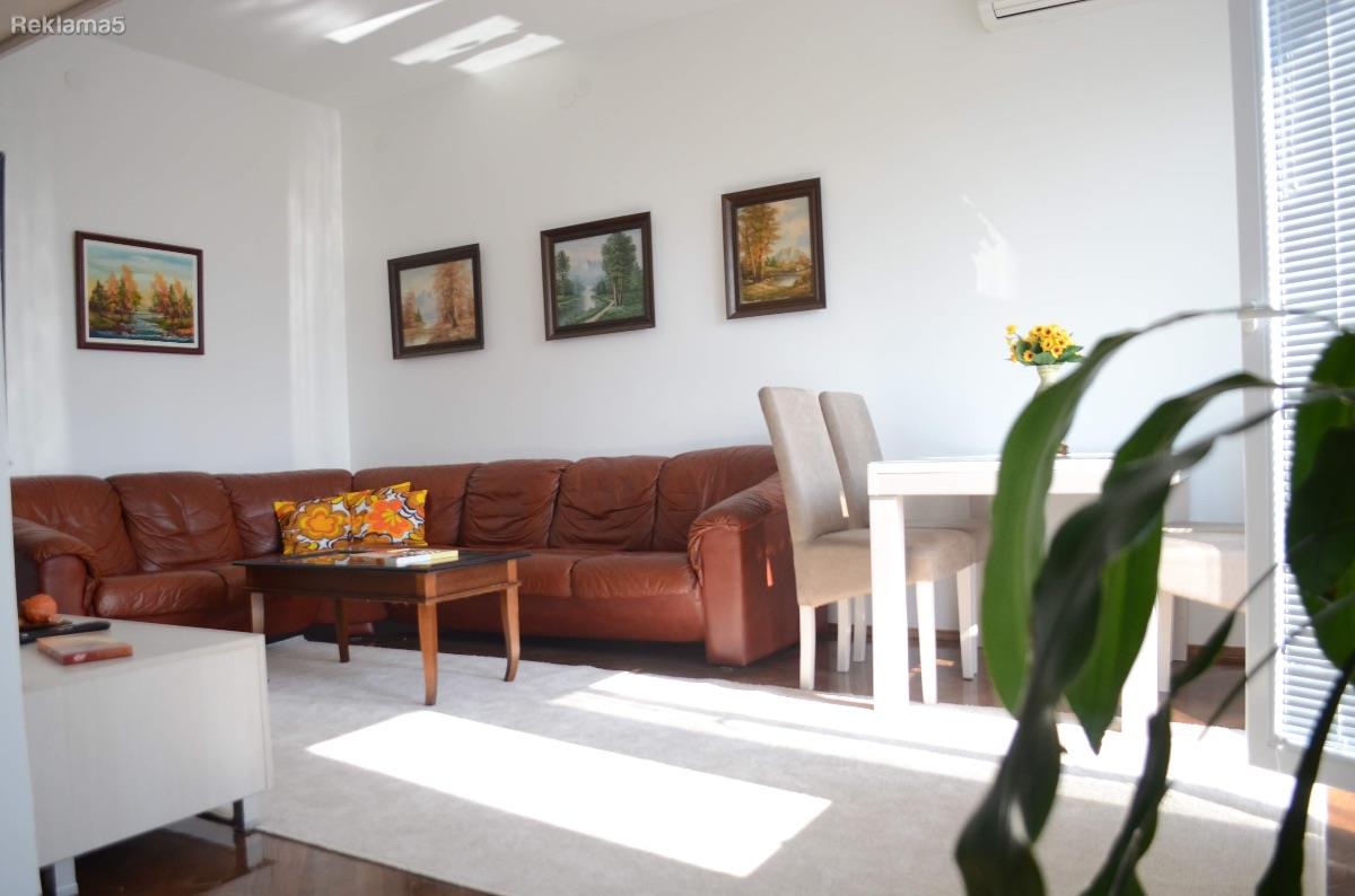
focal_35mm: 27
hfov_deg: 67.5
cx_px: 678
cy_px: 448
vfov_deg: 47.7
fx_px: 1014
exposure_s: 1/640
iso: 800
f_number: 3.5
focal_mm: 18
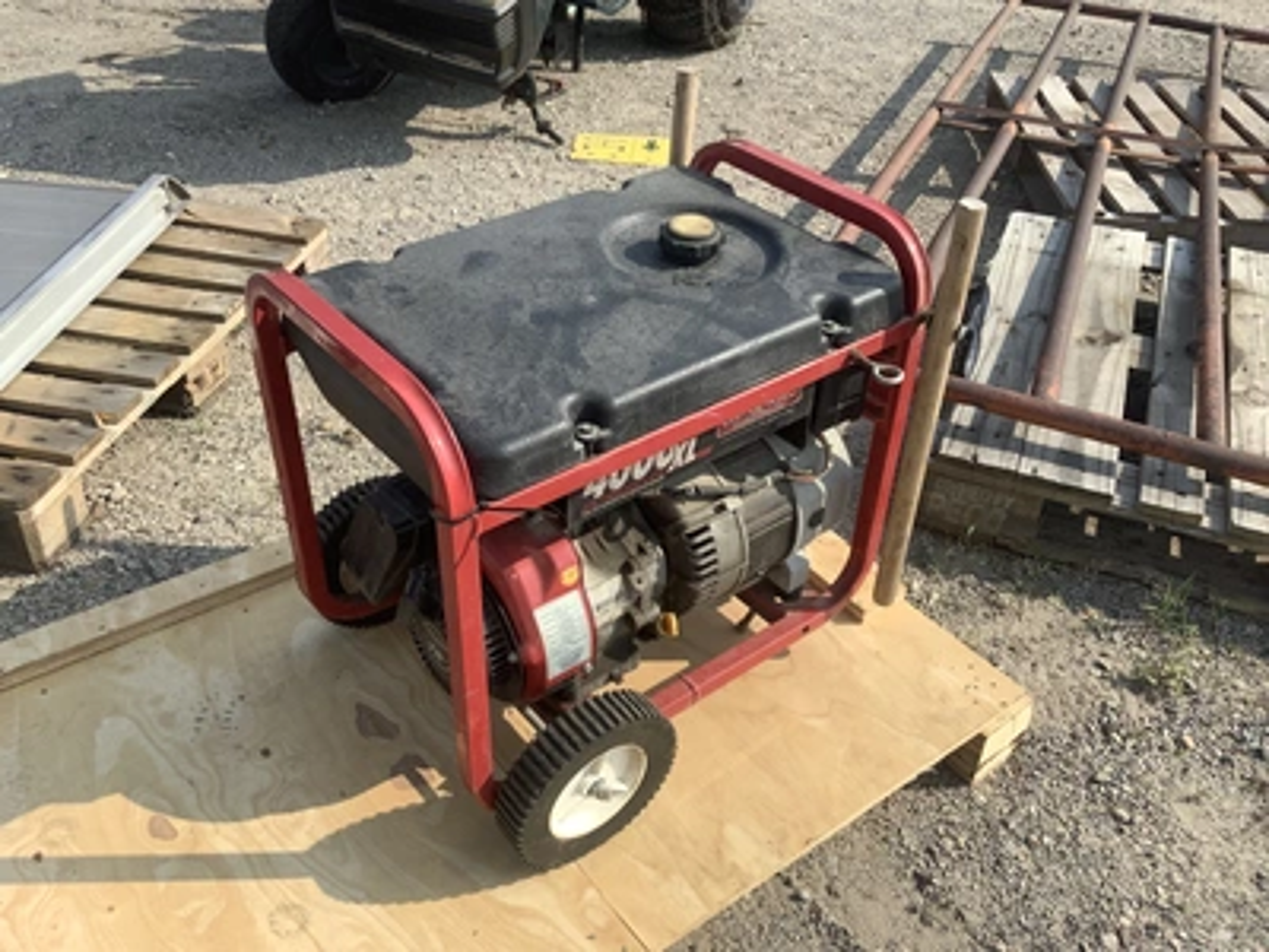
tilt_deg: -34.9
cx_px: 634
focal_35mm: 31
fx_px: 1136
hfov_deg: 58.4
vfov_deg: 45.4
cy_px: 476
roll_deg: -0.7
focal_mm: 3.3
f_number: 2.4
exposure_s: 1/1148
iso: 25
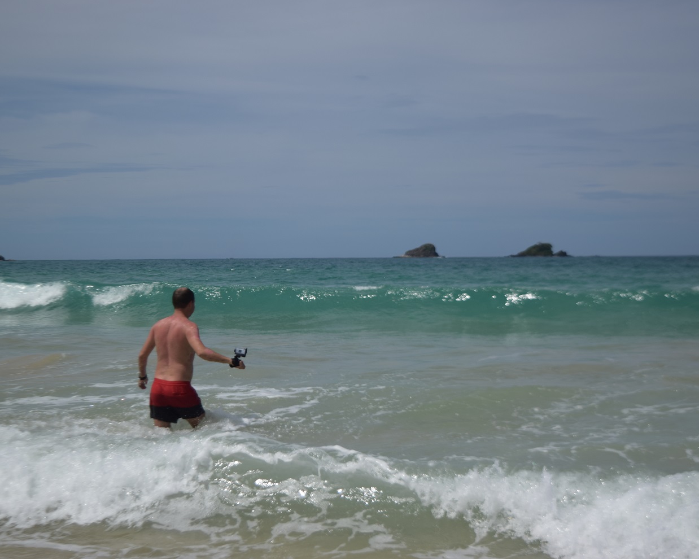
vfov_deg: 26.2
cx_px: 342
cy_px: 277
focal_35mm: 58
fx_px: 1200
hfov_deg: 32.5
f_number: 4.5
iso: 140
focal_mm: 34
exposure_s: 1/4000
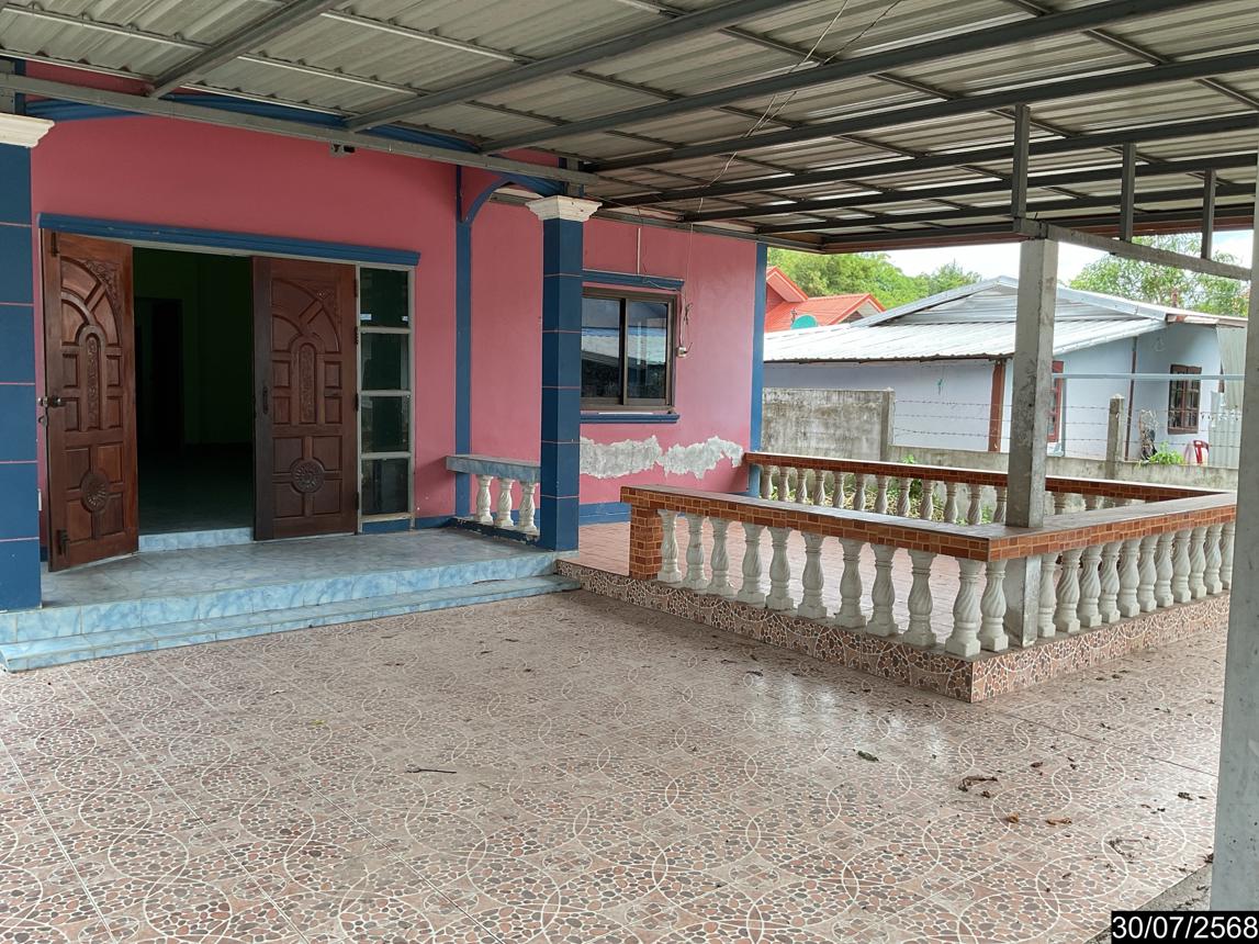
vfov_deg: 48.2
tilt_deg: -5.2
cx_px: 630
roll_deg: -1.8
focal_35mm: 29
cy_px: 472
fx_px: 1055
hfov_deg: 61.7
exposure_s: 1/248
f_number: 1.8
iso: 16
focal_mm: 3
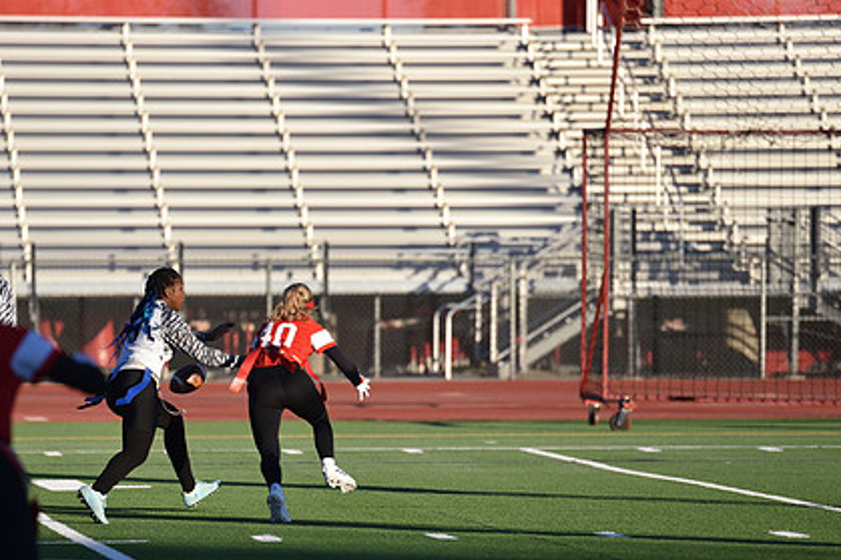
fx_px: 6468
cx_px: 325
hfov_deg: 7.4
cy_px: 344
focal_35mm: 277
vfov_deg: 5.0
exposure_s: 1/4000
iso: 360
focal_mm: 200
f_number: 2.8
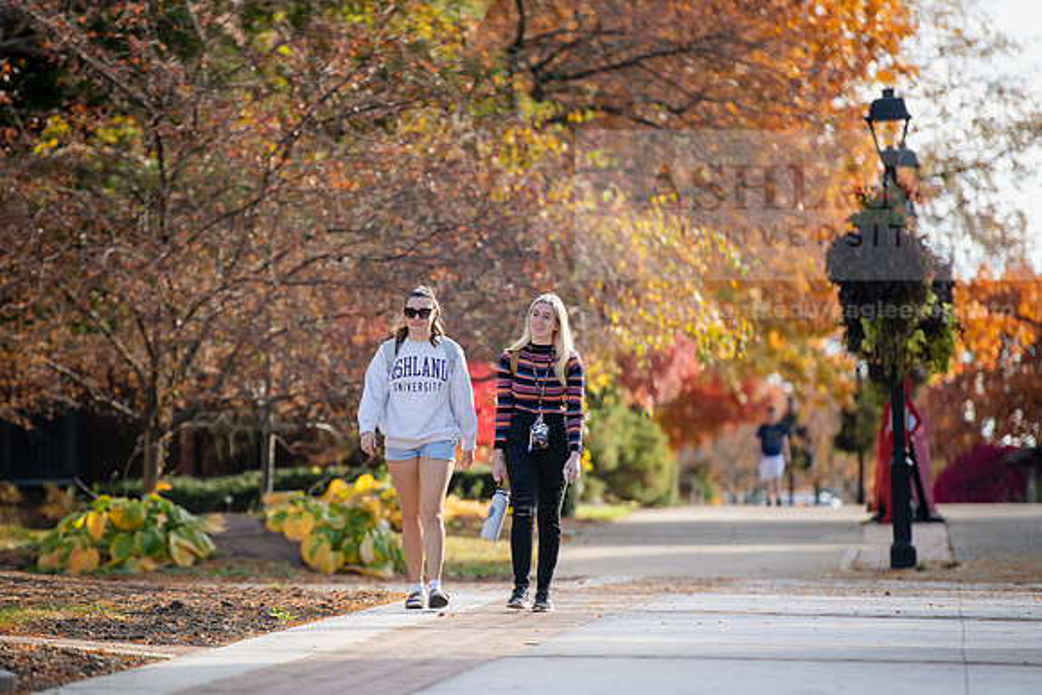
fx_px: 6460
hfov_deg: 9.2
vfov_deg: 6.2
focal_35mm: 223
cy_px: 388
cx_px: 461
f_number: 3.2
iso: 200
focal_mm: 200
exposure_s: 1/500
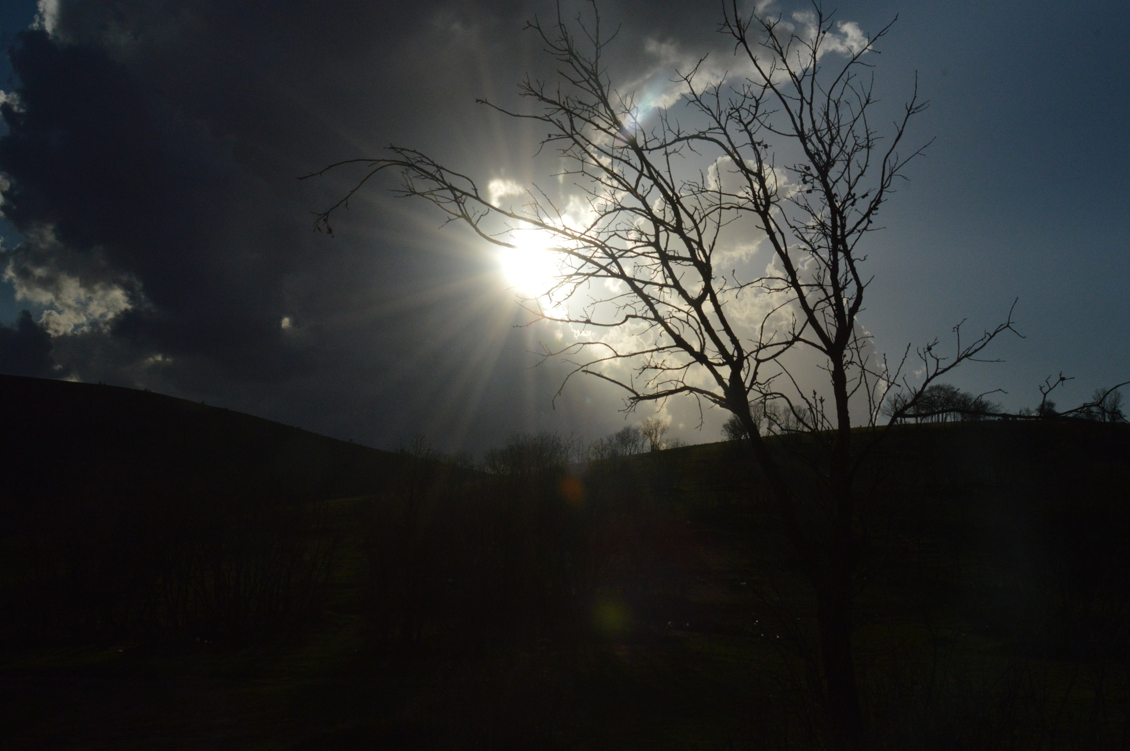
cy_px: 376
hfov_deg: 37.9
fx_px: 1647
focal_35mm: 52
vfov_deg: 25.7
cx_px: 565
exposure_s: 1/4000
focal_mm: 35
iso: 800
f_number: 18
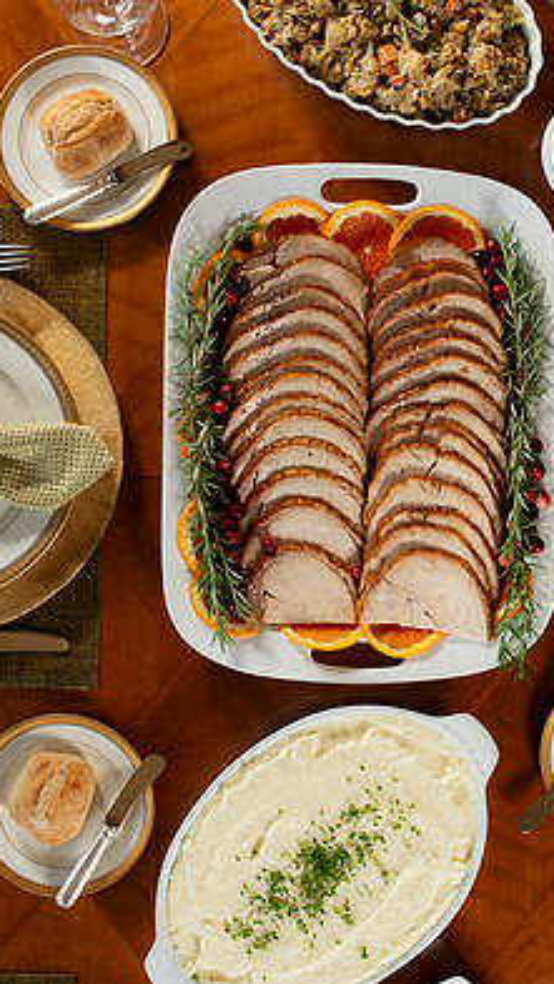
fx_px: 1567
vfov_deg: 34.8
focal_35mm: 60
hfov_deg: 20.0
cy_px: 423
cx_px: 374
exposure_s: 1/100
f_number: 6.3
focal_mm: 50
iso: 250
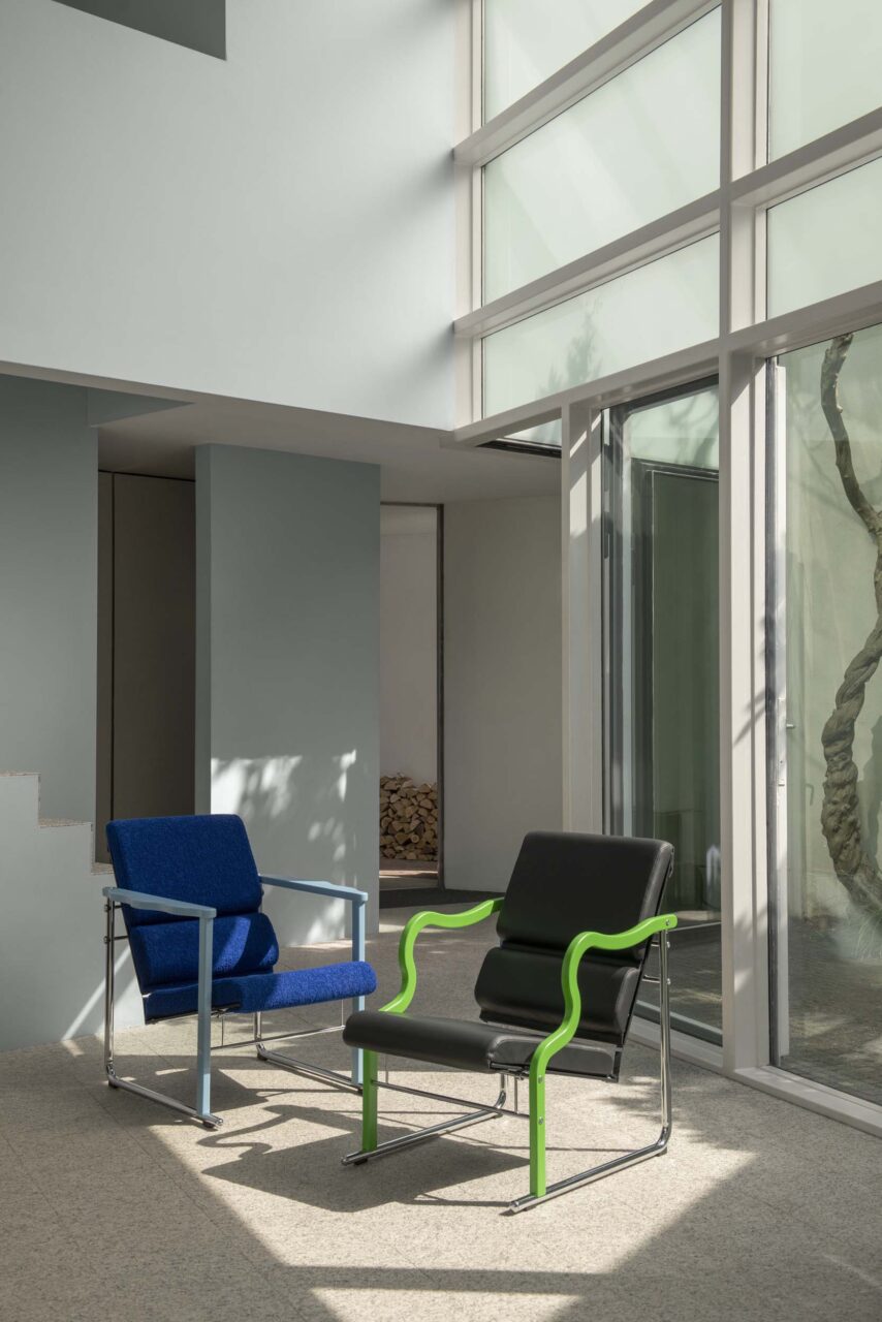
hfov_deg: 30.5
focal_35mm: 44
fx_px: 1616
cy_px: 661
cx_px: 441
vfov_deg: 44.5
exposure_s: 1/400
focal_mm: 44
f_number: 8
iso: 400
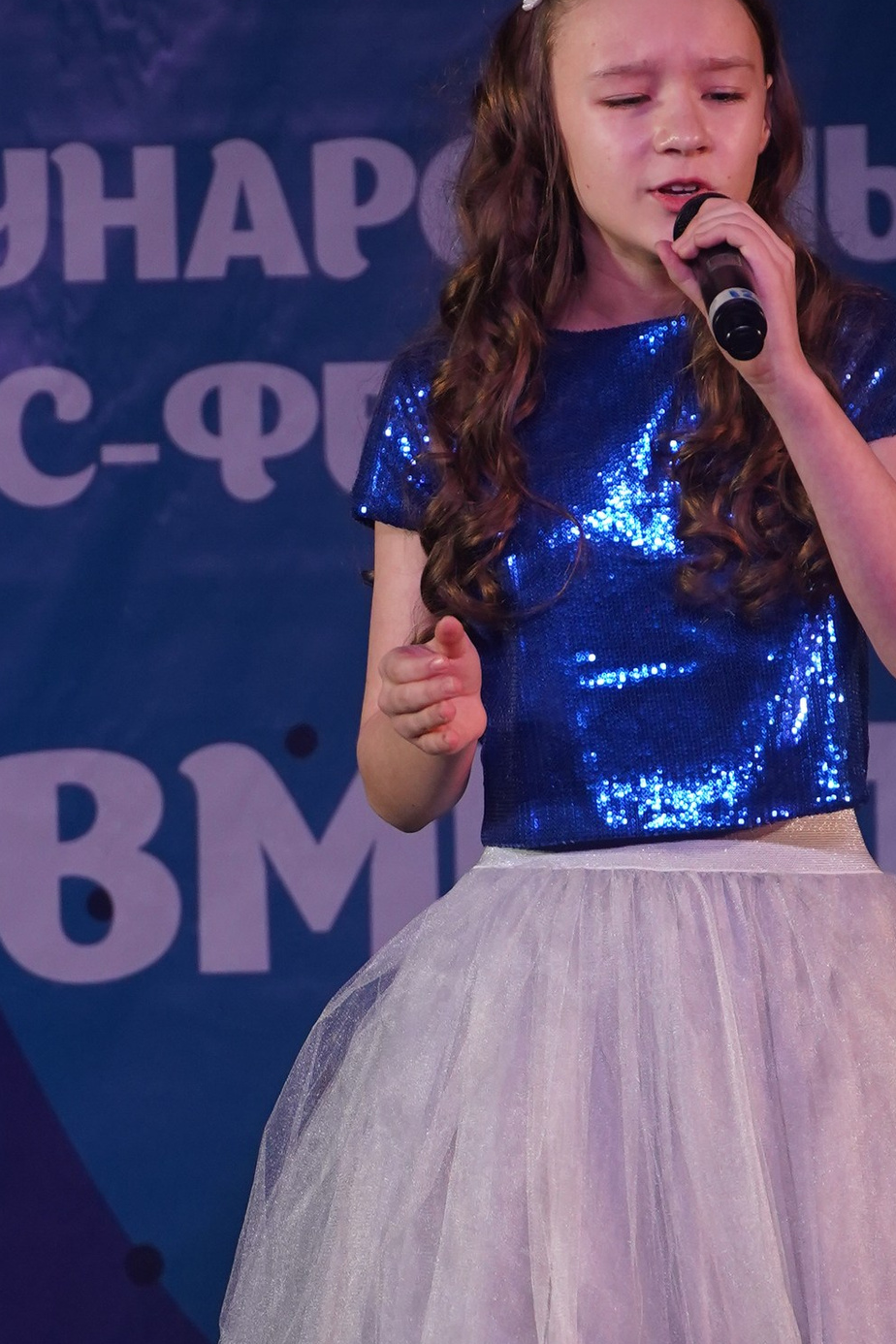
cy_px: 904
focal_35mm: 554
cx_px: 527
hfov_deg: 2.5
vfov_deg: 3.7
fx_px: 20681
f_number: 5.6
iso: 1600
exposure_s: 1/250
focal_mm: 200
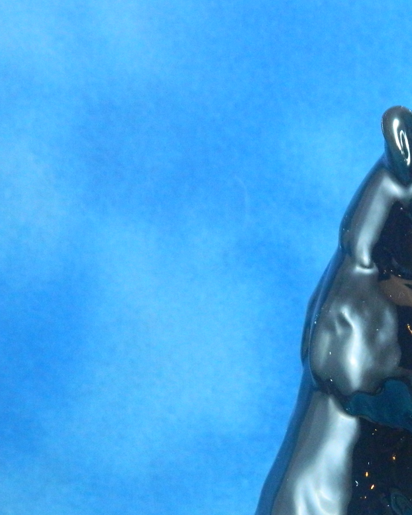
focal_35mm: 99
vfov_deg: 19.2
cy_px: 391
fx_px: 1509
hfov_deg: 15.3
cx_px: 385
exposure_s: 1/25
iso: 400
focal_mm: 8.4
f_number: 3.6
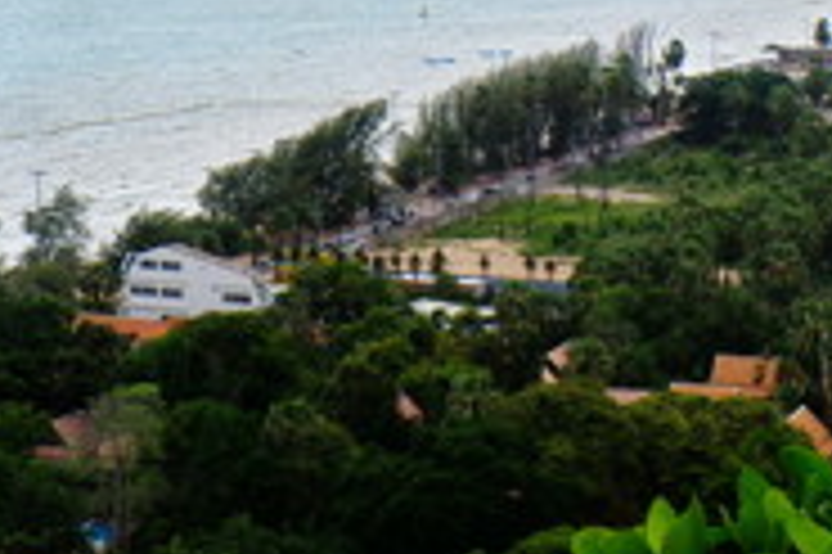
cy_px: -239
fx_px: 2401
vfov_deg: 12.6
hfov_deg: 19.6
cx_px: 364
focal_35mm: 104
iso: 200
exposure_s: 1/450
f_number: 11
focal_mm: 21.1
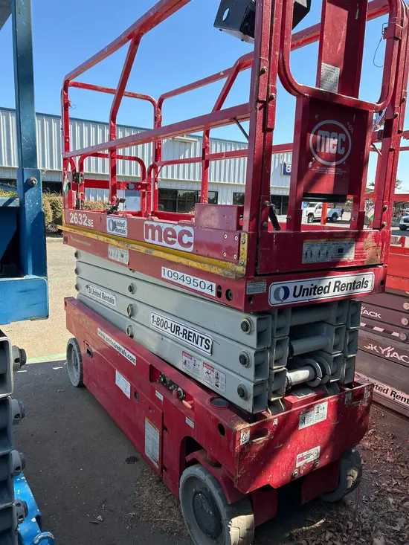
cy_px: 272
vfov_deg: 67.3
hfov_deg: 53.1
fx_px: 409
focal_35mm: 26
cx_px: 204
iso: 50
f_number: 1.5
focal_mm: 5.7
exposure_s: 1/1295
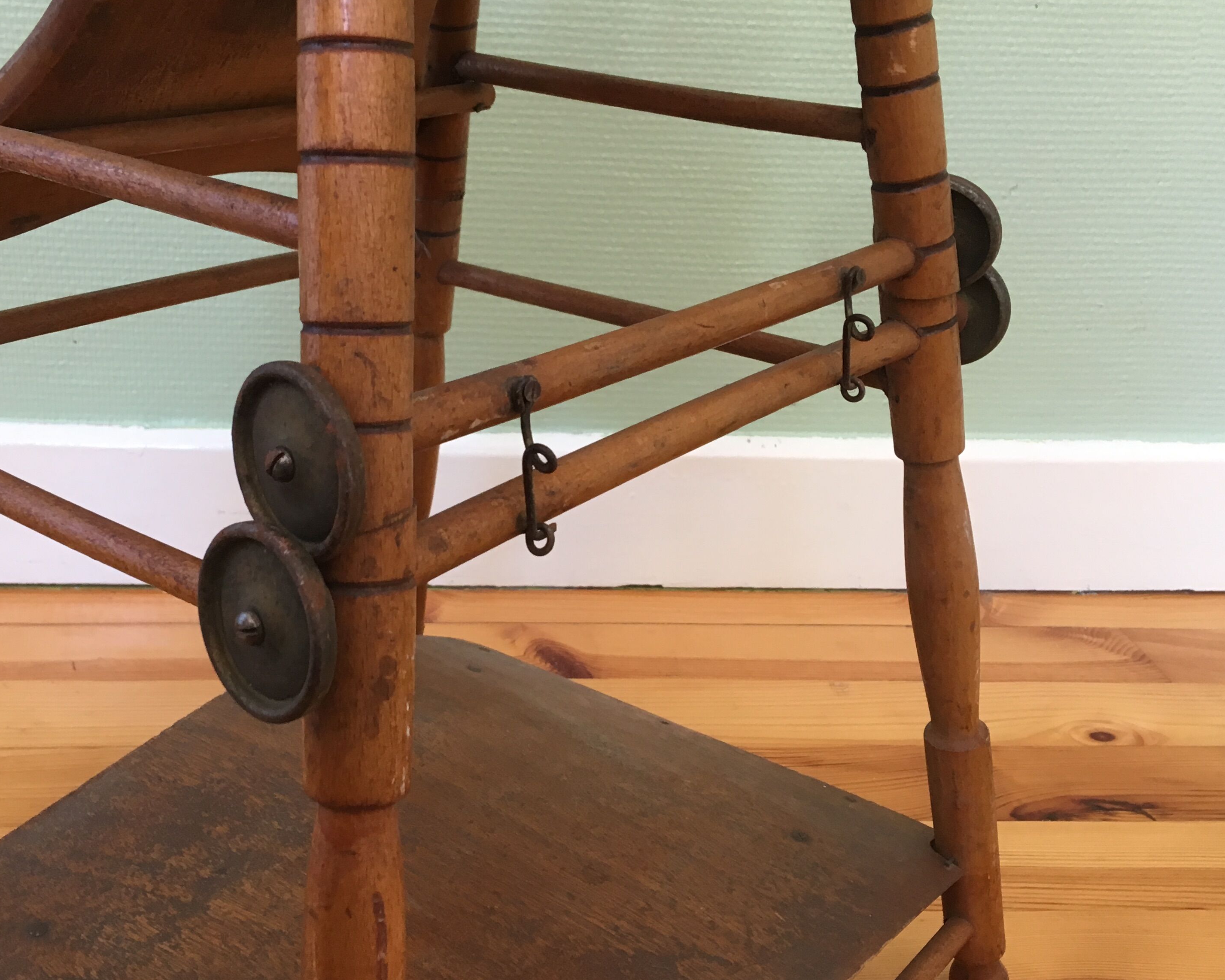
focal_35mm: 40
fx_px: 1450
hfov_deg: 45.6
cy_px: 493
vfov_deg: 37.3
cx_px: 497
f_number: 2.2
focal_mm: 4.15
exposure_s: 1/33
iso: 100
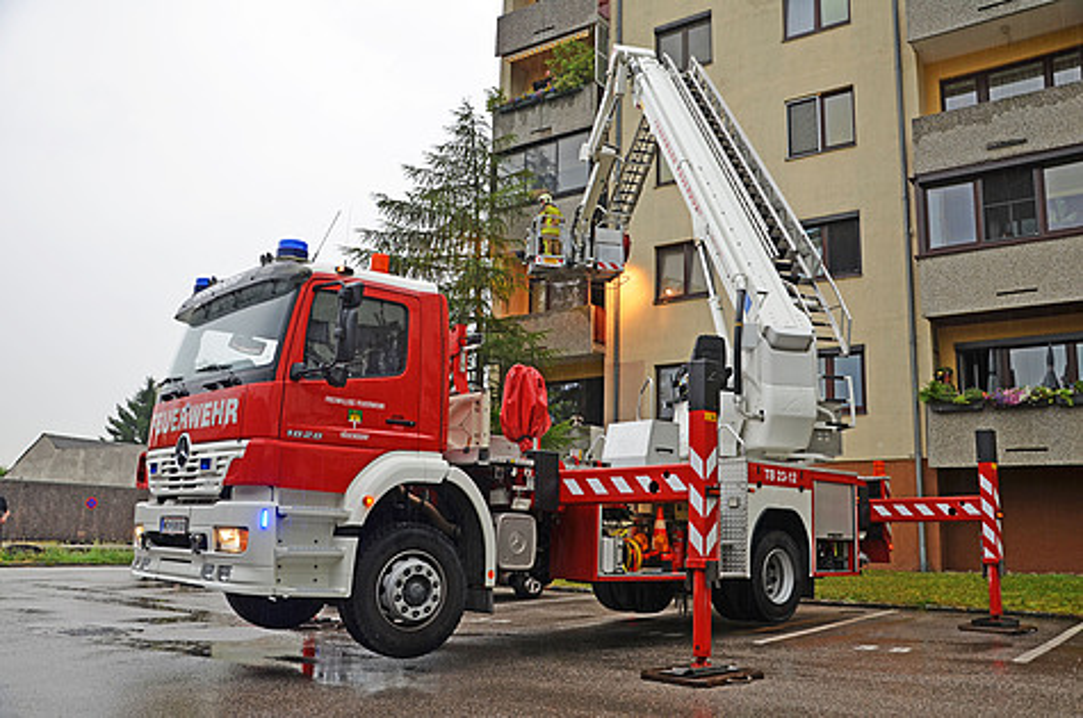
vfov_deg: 41.6
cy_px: 359
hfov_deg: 59.6
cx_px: 542
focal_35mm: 32
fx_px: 946
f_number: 4.5
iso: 200
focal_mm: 21
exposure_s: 1/80
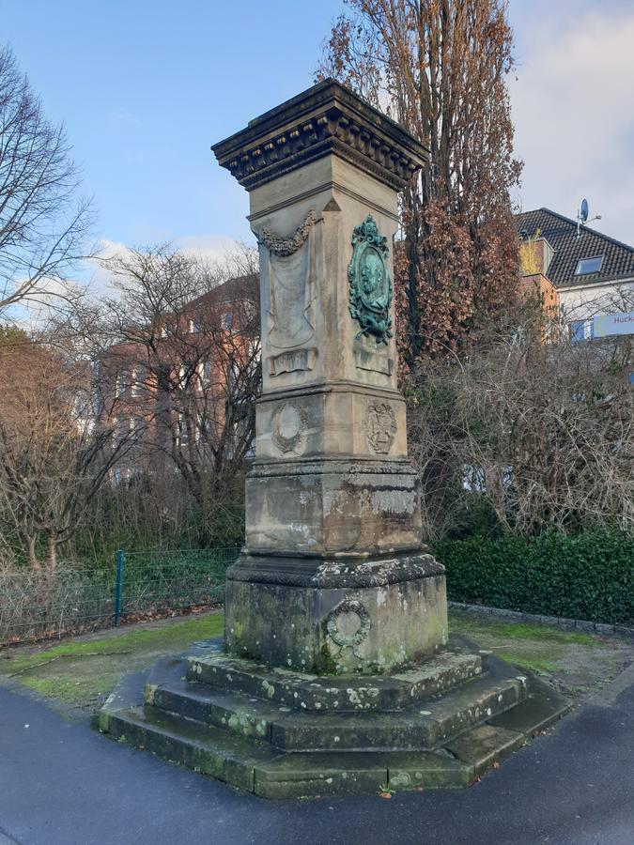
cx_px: 317
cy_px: 422
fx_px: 635
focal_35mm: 26
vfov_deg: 67.3
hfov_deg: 53.1
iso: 50
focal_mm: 4.3
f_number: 2.4
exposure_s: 1/244
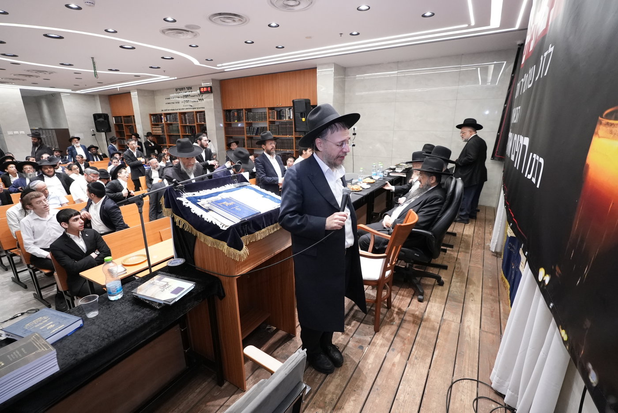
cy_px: 206
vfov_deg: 70.5
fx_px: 292
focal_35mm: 17
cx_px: 309
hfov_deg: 93.2
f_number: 6.3
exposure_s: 1/200
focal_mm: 17
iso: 8000
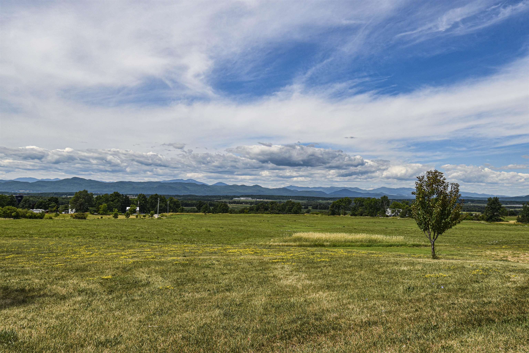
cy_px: 176
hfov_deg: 61.9
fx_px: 441
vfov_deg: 43.6
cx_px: 264
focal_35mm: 30
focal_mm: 20
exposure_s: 1/200
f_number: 11
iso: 100
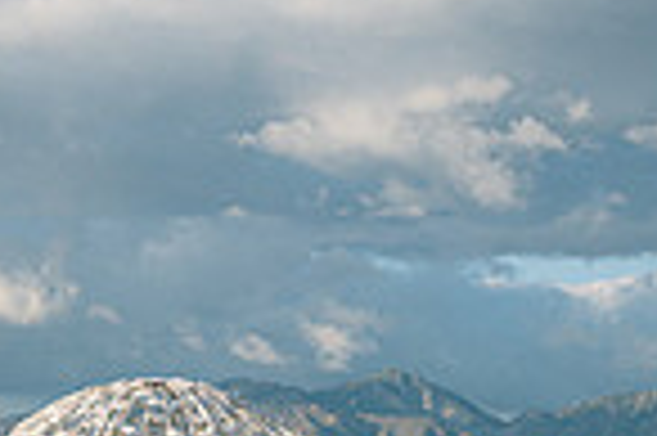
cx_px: 176
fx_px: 3628
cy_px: 366
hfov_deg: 10.3
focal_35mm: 199
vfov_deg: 6.9
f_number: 1.8
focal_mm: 50
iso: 64
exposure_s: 1/2500
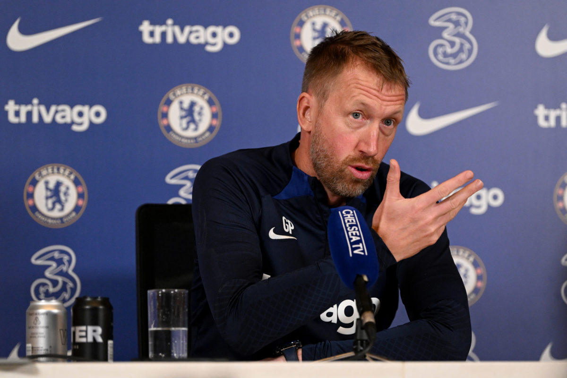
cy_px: 189
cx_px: 284
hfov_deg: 12.5
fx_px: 2599
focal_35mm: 165
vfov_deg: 8.3
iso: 2500
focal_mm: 165
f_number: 2.8
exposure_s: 1/500
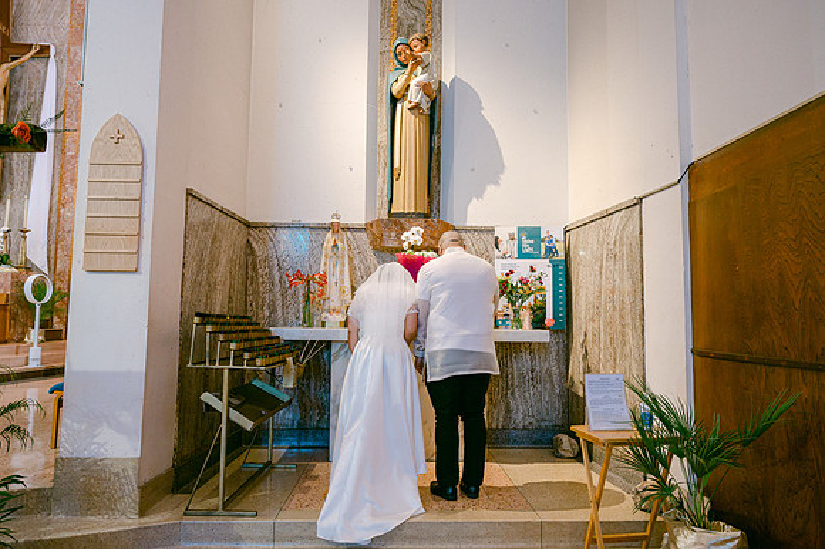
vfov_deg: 51.2
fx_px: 574
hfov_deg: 71.4
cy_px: 274
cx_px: 412
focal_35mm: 25
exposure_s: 1/160
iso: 1600
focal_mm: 24
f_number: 3.2
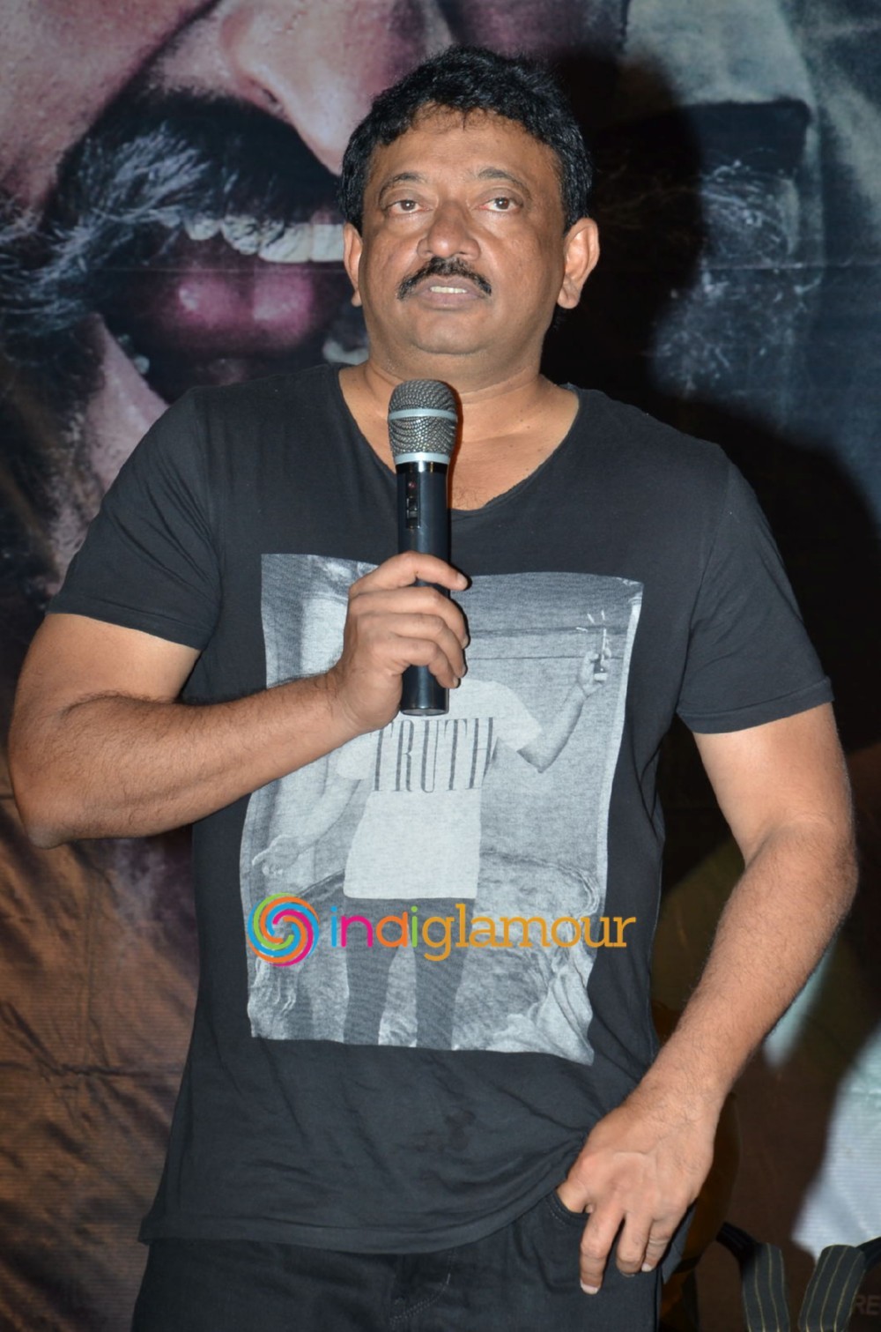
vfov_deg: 14.9
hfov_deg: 9.9
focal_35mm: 138
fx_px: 5091
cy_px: 666
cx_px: 440
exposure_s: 1/125
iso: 500
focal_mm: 92
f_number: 7.1
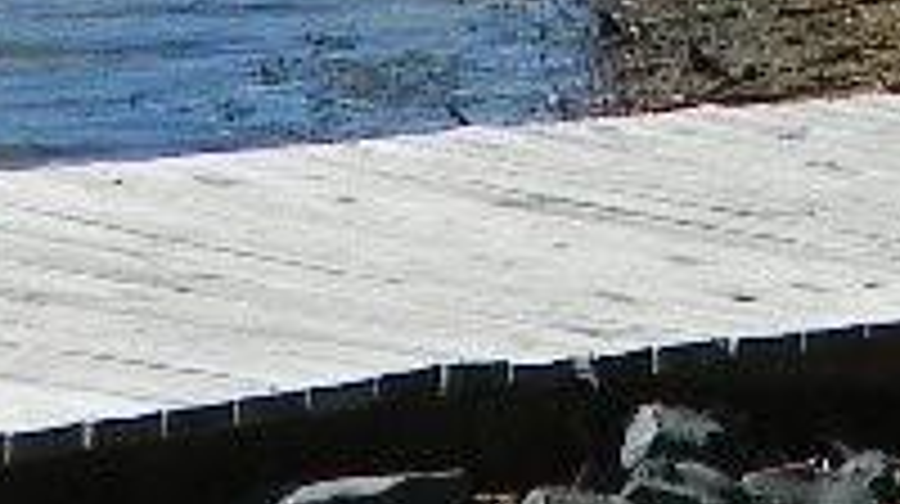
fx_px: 7152
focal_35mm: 300
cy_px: -1066
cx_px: 662
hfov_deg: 7.2
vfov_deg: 3.9
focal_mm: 7.6
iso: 64
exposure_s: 1/320
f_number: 5.6
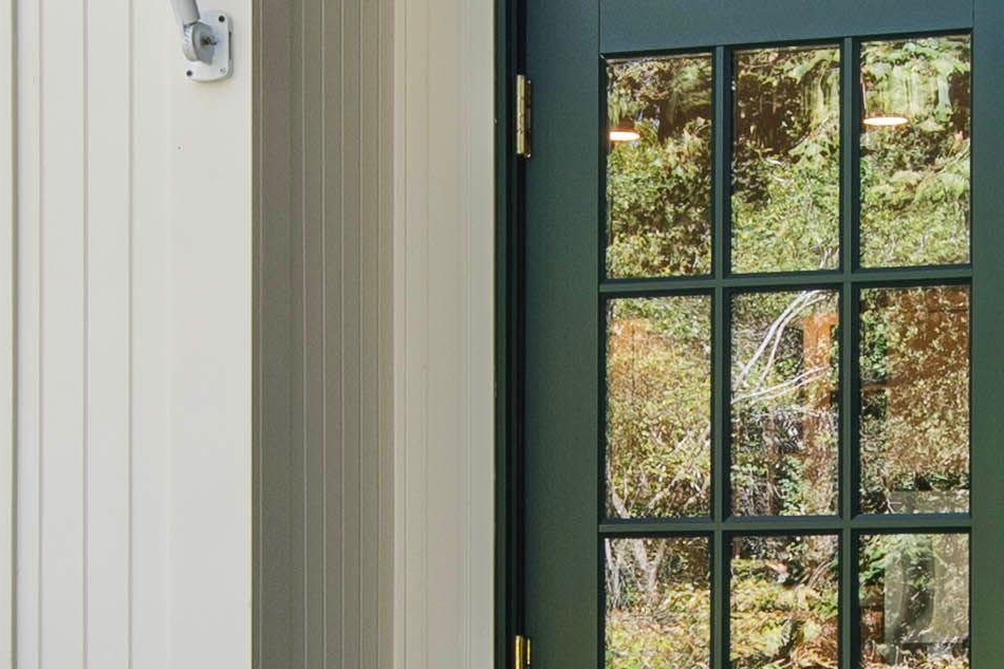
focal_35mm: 104
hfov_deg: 19.5
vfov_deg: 13.0
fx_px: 2900
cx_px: 758
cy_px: 664
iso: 100
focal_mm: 12
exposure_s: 1/6
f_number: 9
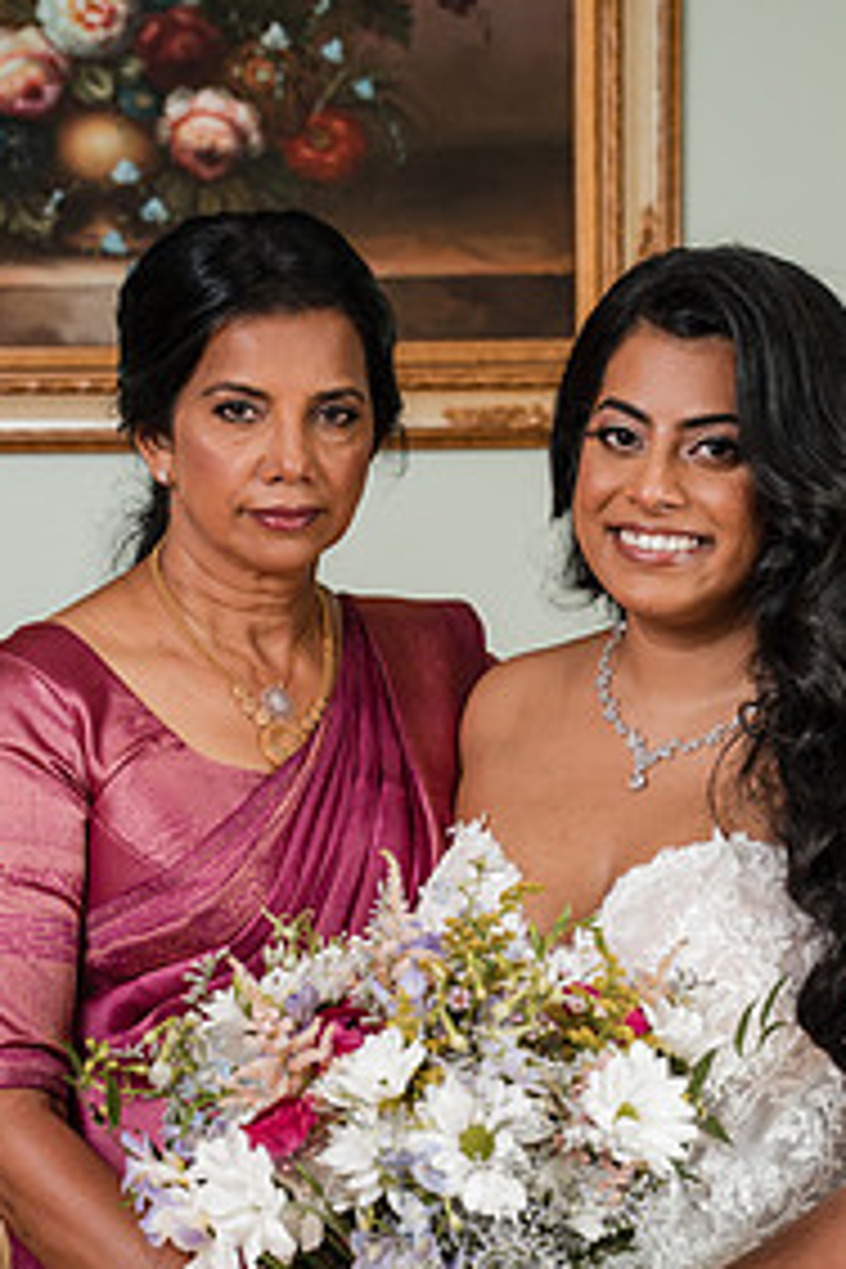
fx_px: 3877
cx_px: 468
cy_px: 846
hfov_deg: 12.5
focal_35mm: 110
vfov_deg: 18.5
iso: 640
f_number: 4
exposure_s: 1/250
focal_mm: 69
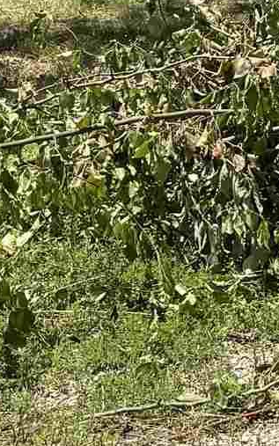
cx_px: 763
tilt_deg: -4.9
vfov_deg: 12.9
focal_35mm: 154
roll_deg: -2.0
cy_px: -207
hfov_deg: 7.7
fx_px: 1873
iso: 80
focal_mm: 6.76
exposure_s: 1/2252
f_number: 1.78
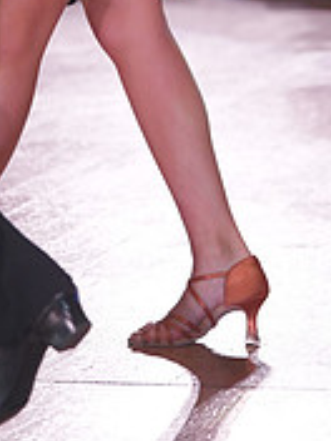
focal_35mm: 324
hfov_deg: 4.6
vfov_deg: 6.0
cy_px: -251
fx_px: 4131
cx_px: 34
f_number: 4
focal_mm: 102
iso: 1000
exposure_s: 1/400
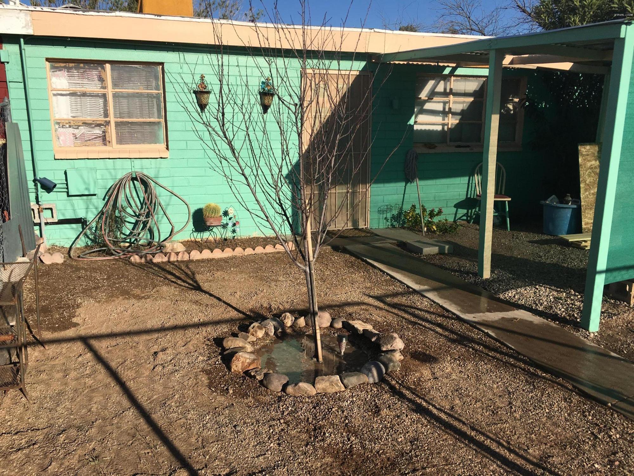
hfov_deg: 61.7
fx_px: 531
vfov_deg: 48.2
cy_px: 238
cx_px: 317
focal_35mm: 29
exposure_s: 1/2198
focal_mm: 4.15
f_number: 2.2
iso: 25
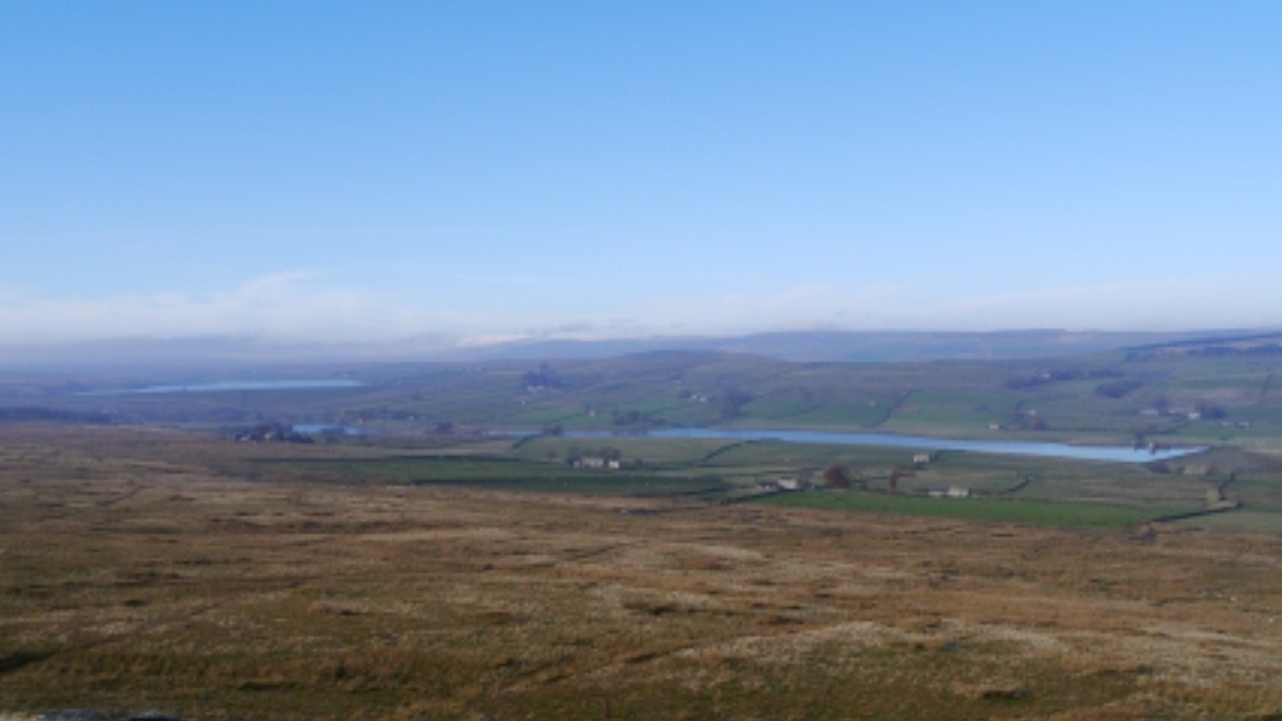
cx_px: 636
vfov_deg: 37.7
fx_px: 1054
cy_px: 389
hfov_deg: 62.6
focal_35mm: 31
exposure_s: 1/400
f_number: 7.1
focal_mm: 14
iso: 160
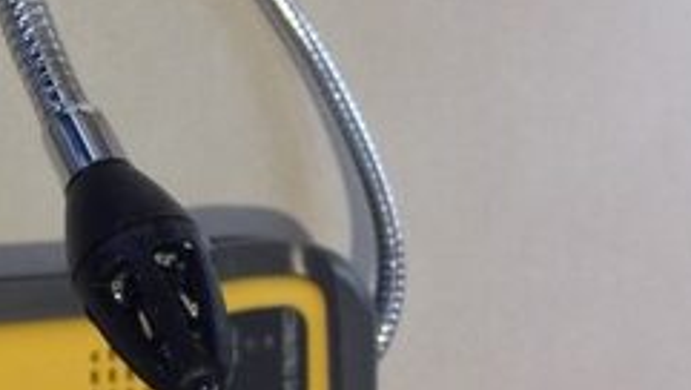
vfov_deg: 15.3
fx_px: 1449
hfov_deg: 25.7
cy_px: 153
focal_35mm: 79
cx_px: 26
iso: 160
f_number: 2.4
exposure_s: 1/20
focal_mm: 4.28
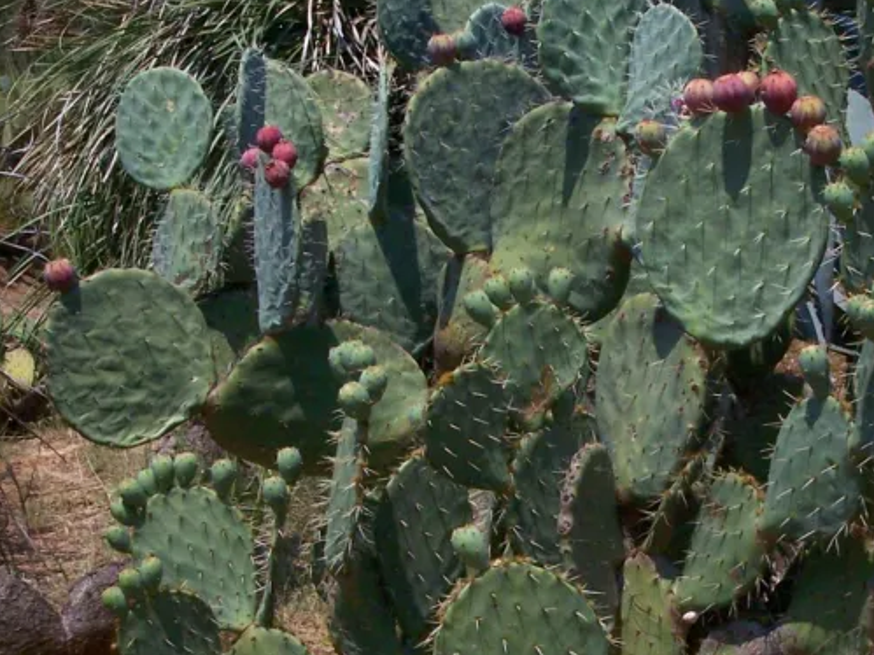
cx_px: 601
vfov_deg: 18.4
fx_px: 2019
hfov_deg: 24.3
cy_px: 406
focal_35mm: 80
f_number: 5.6
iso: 200
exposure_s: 1/1000
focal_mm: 8
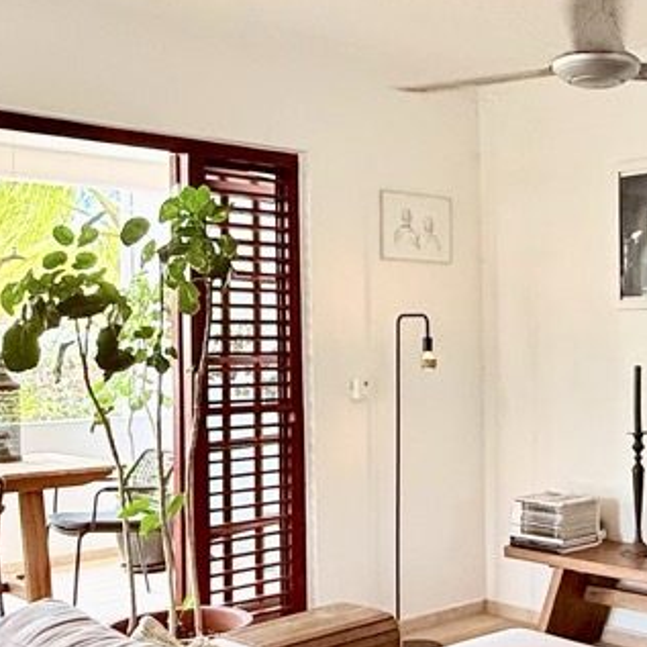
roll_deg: +0.2
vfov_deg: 34.0
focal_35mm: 50
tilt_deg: -1.0
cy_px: 365
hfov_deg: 32.5
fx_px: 1057
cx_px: 574
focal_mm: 2.22
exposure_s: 1/99
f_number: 2.2
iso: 125
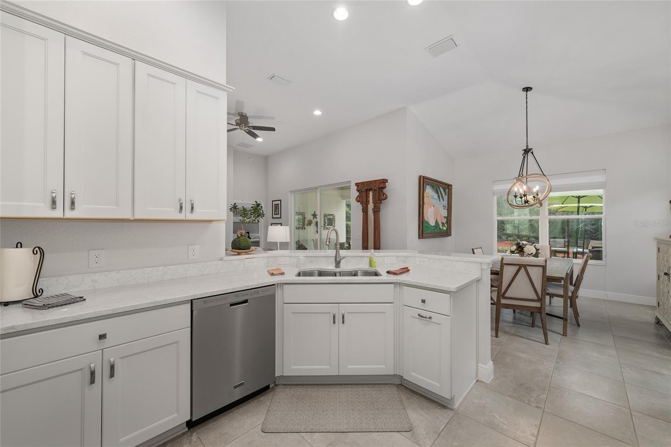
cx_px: 336
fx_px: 261
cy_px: 224
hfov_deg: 104.3
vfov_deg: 81.2
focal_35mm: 14
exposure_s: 1/20
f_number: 8
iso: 500
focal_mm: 14
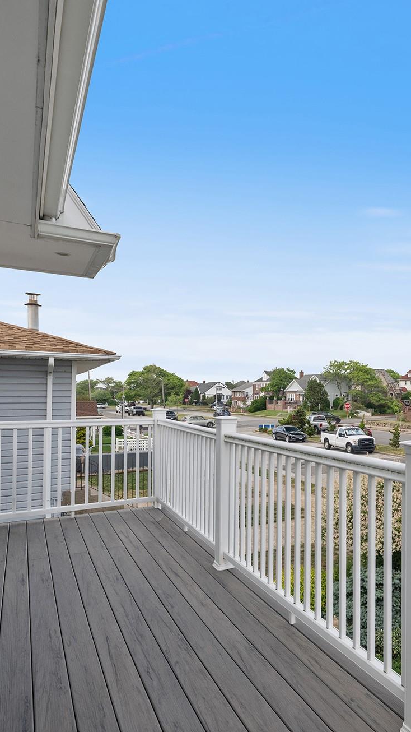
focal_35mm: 23
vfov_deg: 78.7
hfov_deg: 43.7
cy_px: 382
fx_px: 446
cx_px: 393
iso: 320
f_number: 10
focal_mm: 14
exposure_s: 1/80
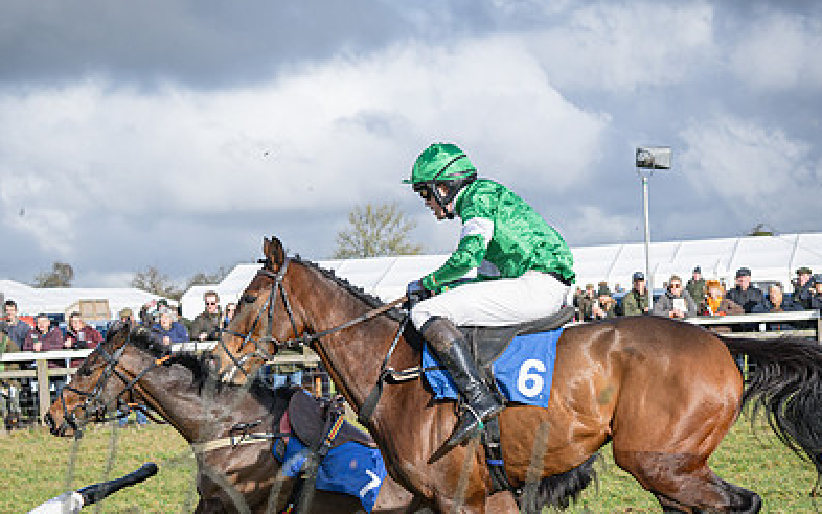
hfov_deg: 20.9
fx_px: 2219
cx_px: 594
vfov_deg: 13.1
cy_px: 457
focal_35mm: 99
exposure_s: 1/1600
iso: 200
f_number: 4
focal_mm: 49
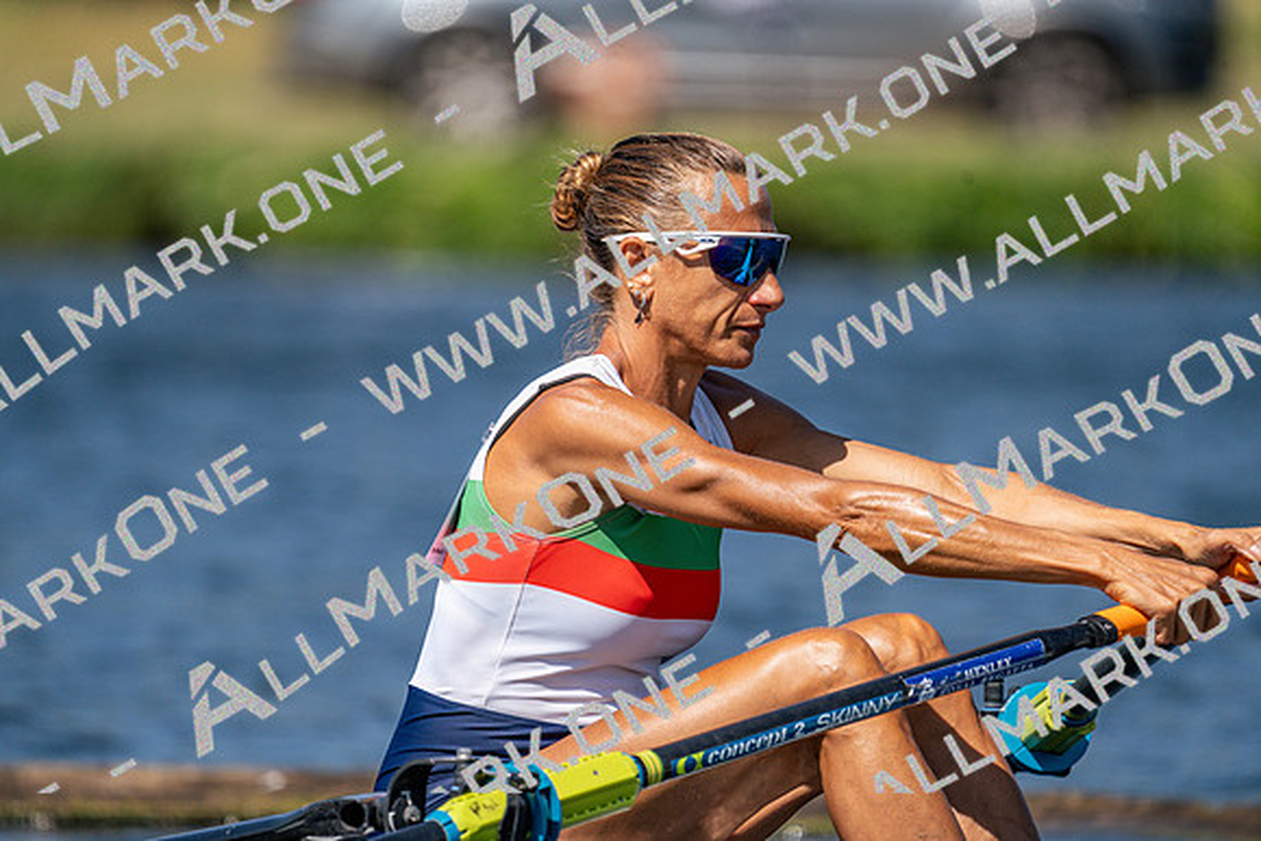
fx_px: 21021
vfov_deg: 2.3
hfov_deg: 3.4
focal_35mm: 600
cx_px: 630
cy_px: 420
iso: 250
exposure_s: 1/2000
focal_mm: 600
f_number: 6.3
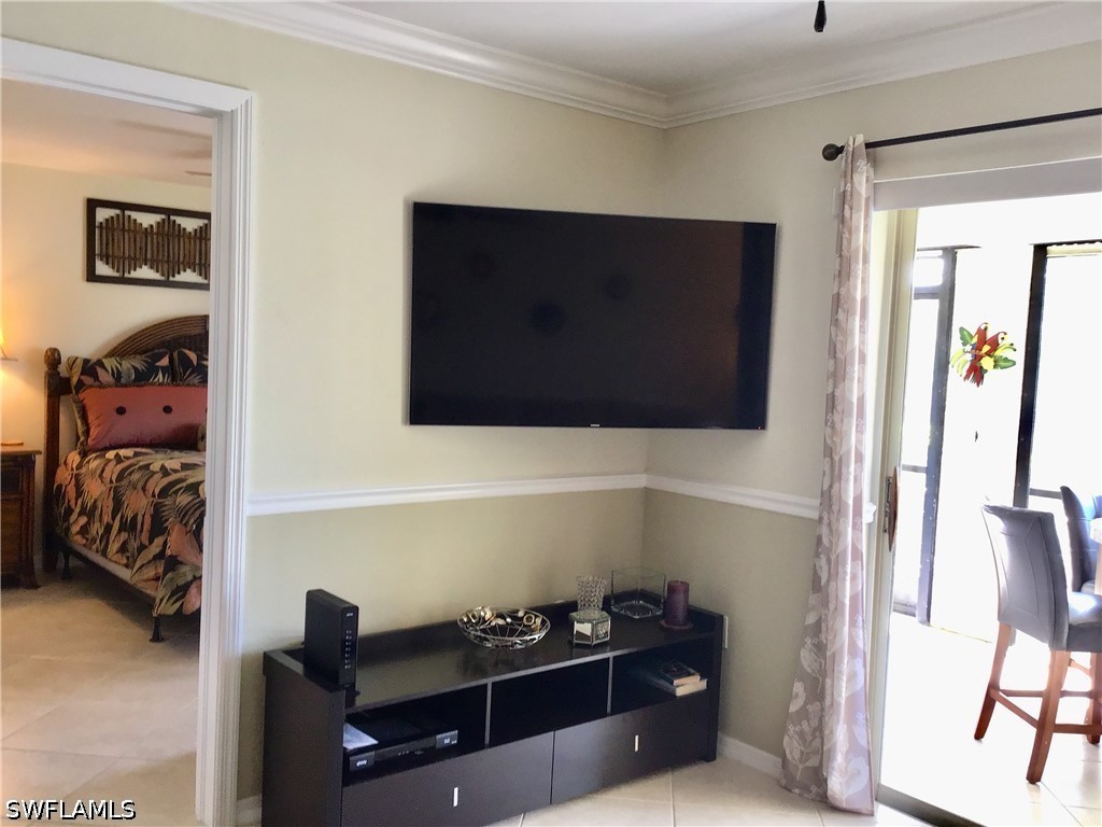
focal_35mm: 31
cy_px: 414
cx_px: 551
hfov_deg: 58.4
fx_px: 987
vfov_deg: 45.4
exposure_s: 1/30
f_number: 2.4
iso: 64
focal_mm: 3.3
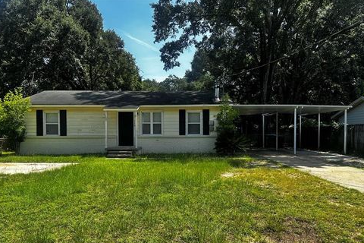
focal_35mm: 26
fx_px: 263
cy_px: 139
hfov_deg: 69.4
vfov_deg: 49.4
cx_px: 180
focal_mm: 6.86
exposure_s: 1/2353
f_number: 1.78
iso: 80
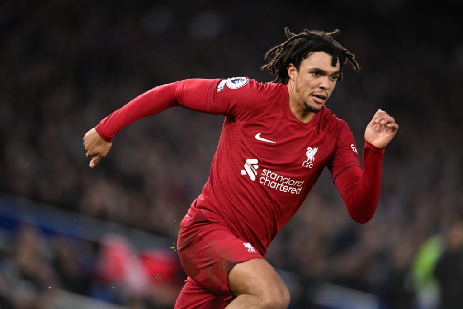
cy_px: 154
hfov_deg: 5.2
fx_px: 5145
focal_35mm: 400
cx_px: 232
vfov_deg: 3.4
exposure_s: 1/1000
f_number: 2.8
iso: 2000
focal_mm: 400
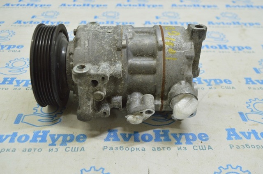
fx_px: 285
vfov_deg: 34.1
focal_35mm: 39
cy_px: 87
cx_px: 132
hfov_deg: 49.6
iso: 400
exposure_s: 1/20
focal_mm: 26
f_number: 5.6
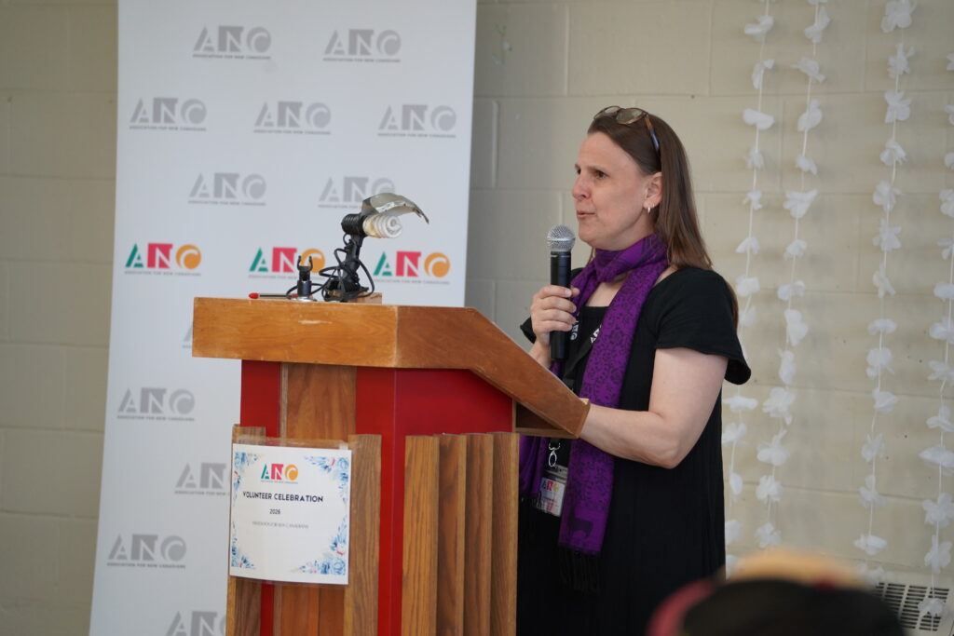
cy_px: 318
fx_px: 4214
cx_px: 477
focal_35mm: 159
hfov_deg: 12.9
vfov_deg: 8.6
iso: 1600
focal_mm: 159
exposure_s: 1/160
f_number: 5.6
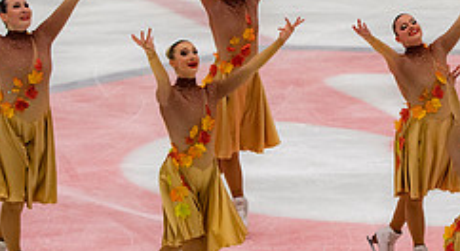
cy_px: 92
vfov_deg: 3.9
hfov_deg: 7.1
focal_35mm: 304
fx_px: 3681
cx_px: 394
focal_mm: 75
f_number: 4
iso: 900
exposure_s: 1/500
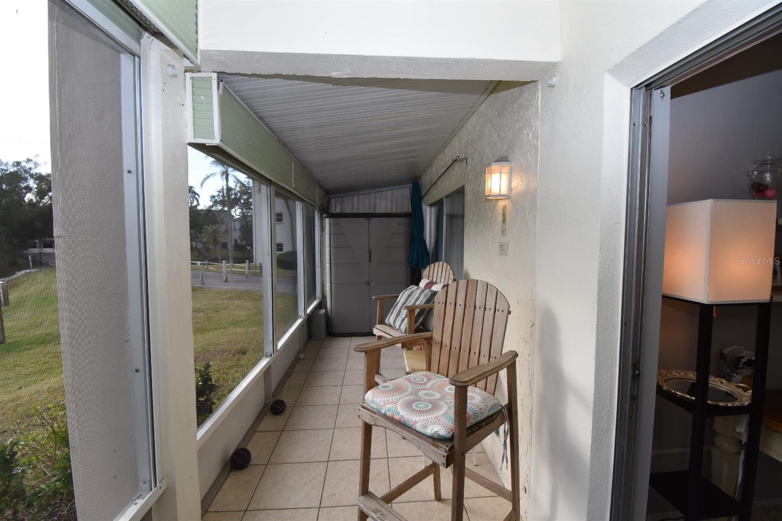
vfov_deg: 77.3
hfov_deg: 100.4
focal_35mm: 15
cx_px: 391
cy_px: 260
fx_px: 326
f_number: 8
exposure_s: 1/250
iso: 400
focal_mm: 10
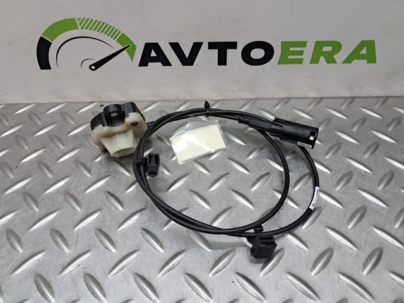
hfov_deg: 65.4
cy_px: 152
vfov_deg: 51.3
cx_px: 202
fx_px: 315
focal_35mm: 27
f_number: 1.8
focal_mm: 4
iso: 100
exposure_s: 1/50
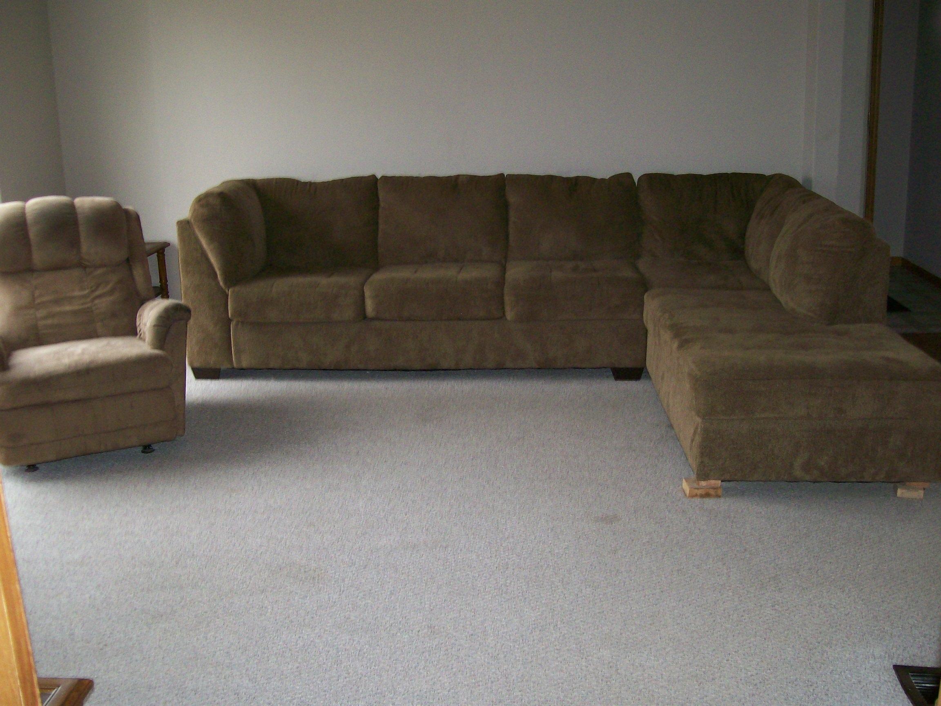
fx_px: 979
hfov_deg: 51.4
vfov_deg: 39.7
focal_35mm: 36
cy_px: 353
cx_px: 470
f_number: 2.7
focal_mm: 6
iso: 140
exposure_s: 1/64
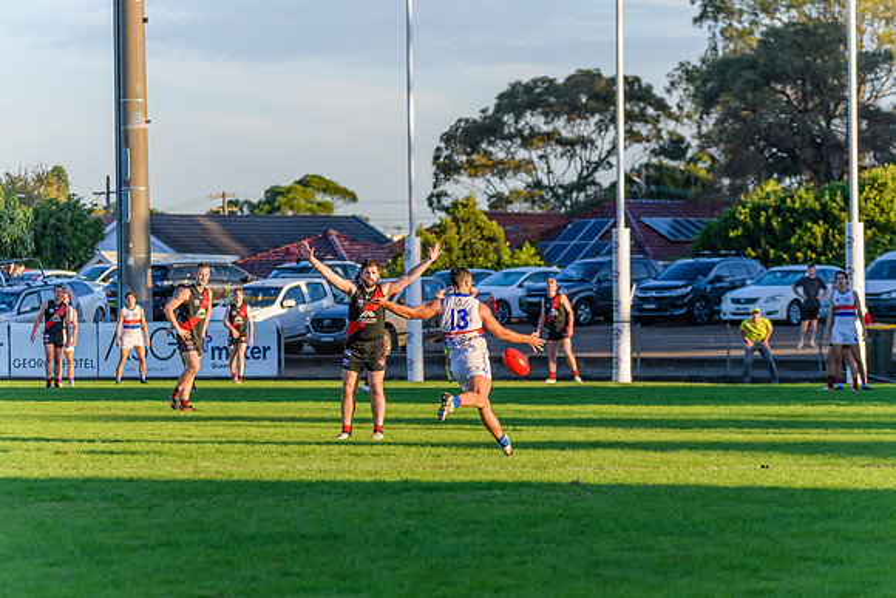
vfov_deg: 7.1
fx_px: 4823
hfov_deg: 10.6
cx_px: 479
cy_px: 333
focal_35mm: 194
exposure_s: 1/2000
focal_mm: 170
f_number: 5
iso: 1100
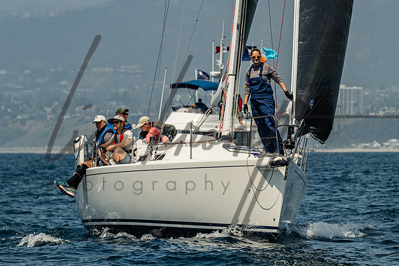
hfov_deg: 5.3
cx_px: 185
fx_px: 4337
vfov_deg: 3.5
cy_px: 87
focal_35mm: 391
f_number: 6.3
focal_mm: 200
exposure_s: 1/1600
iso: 320
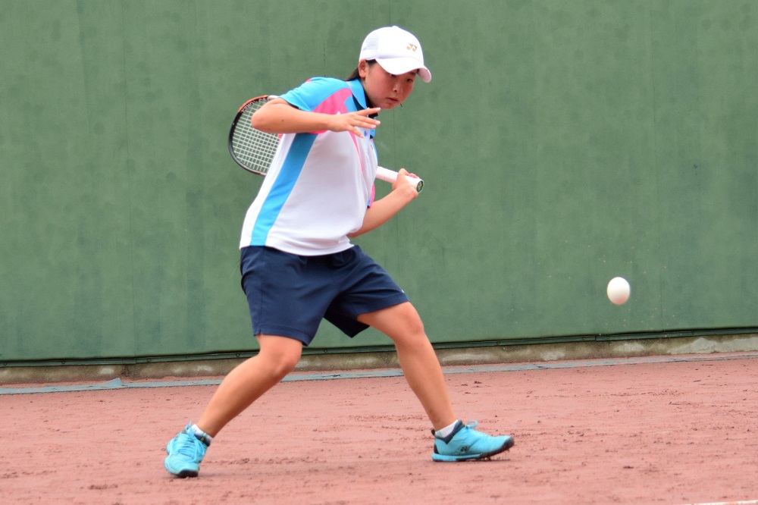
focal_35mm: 128
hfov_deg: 16.1
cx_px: 379
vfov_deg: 10.7
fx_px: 2684
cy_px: 252
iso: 500
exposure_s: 1/1250
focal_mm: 85
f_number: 4.5
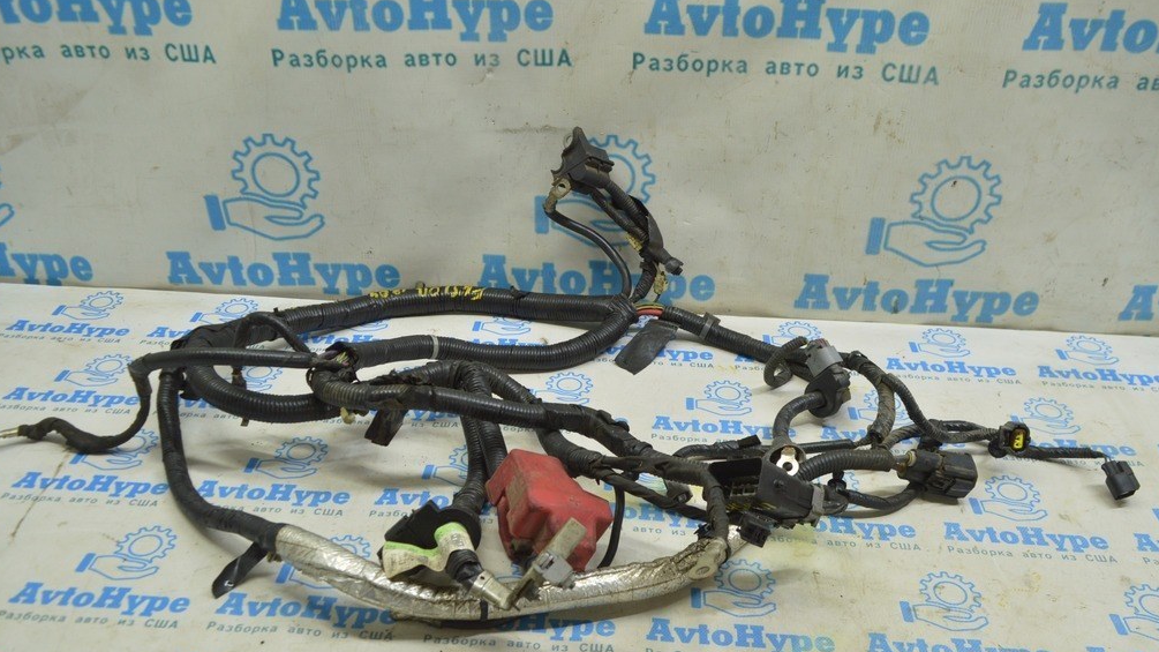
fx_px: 983
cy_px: 389
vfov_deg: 36.5
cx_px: 578
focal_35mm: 32
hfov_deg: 61.0
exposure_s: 1/20
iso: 400
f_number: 5.6
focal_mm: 20
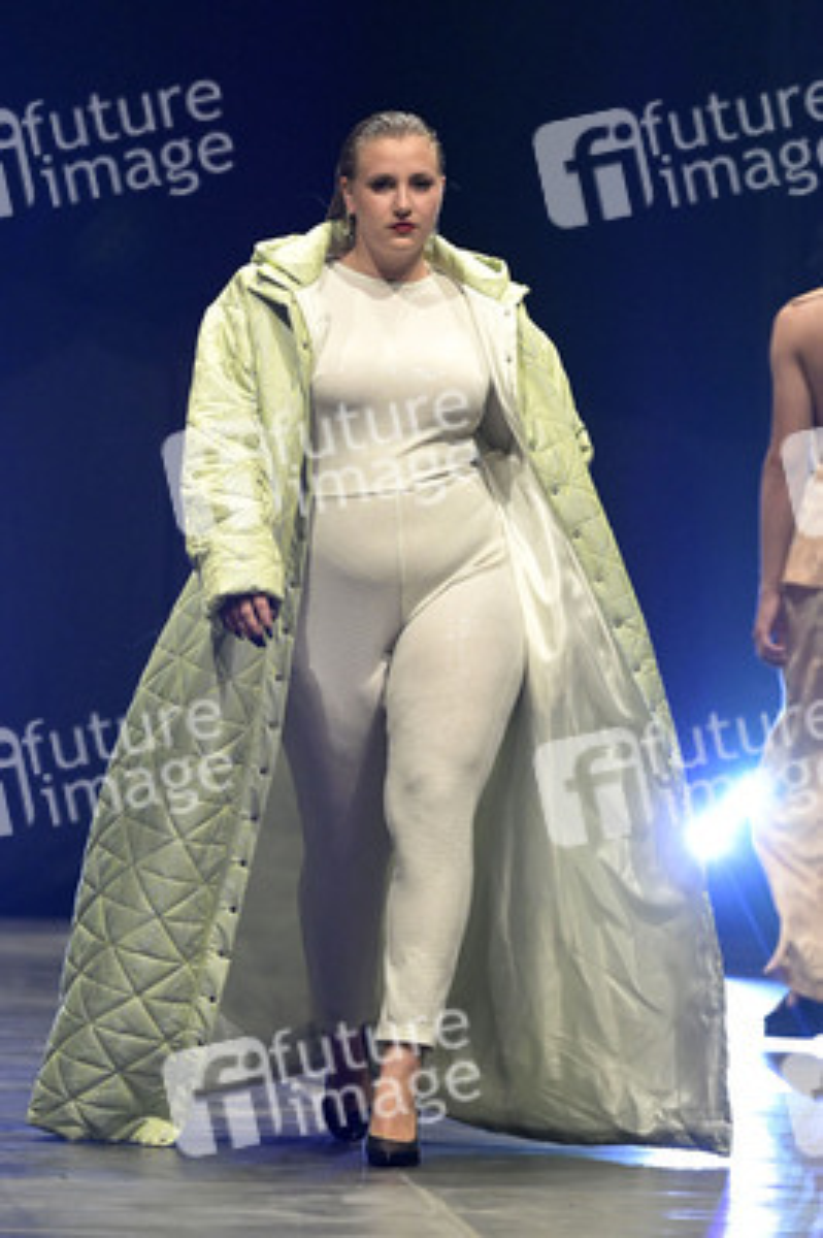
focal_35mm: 240
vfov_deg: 8.6
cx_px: 412
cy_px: 619
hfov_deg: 5.7
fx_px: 8244
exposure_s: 1/500
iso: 8000
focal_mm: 240
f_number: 5.6
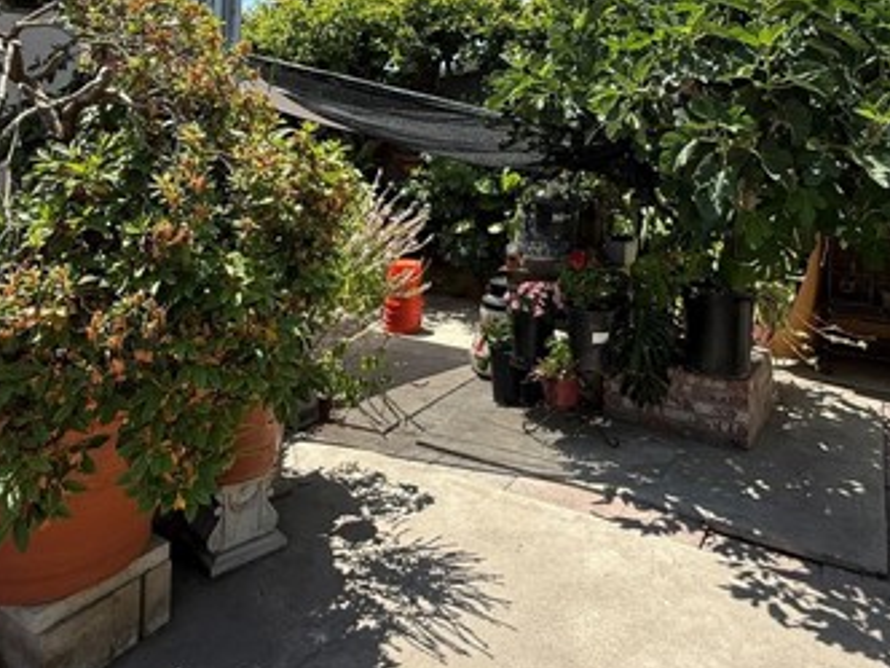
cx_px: 472
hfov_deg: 65.3
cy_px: 123
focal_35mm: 27
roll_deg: -1.4
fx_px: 694
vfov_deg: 48.2
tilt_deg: +1.9
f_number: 2.2
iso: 50
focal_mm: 2.22
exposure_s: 1/742
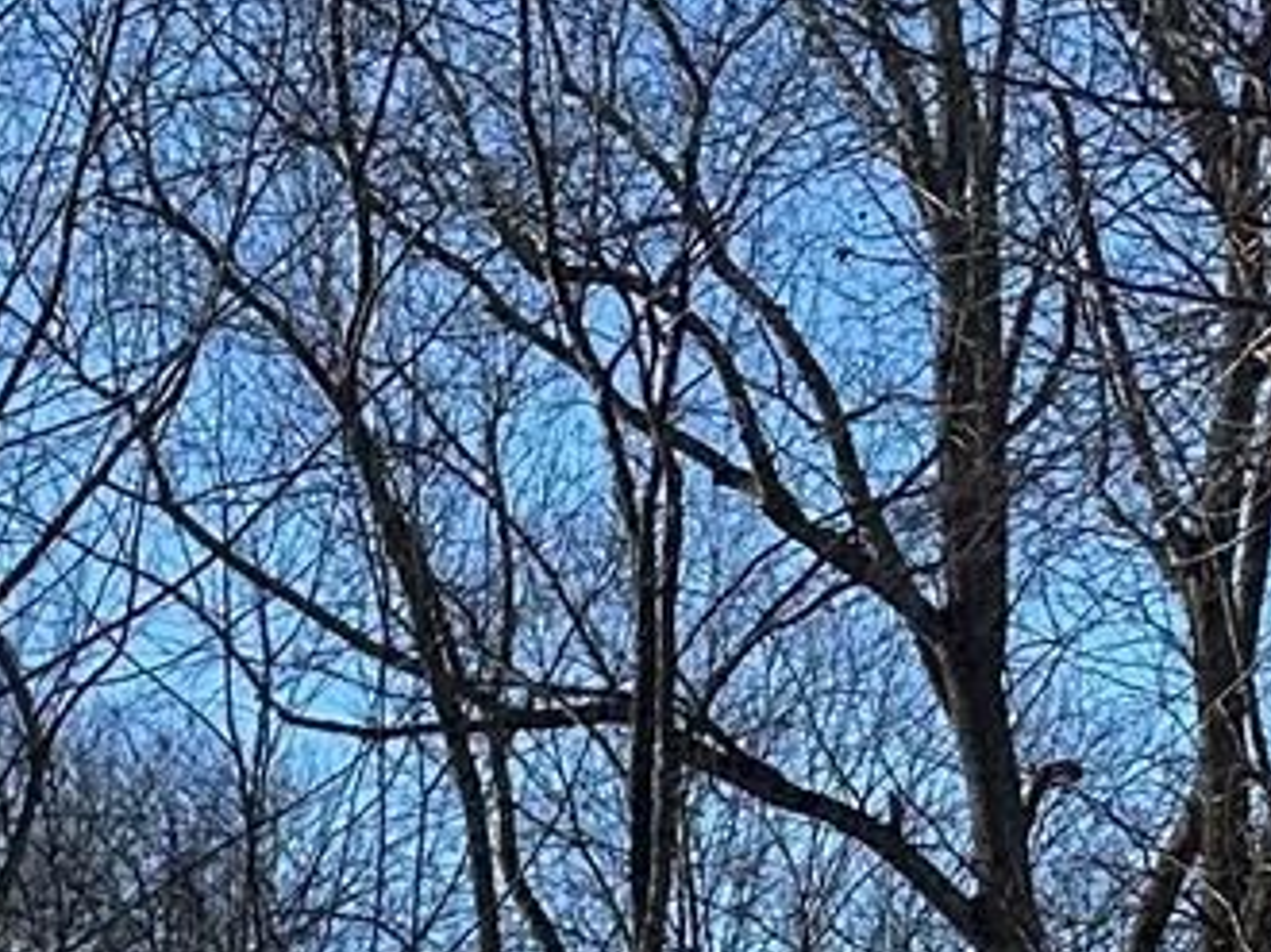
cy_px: 2763
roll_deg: +3.7
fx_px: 5467
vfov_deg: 8.5
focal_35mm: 149
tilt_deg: -3.5
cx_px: -1876
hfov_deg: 11.0
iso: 80
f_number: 1.78
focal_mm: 6.86
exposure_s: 1/5000
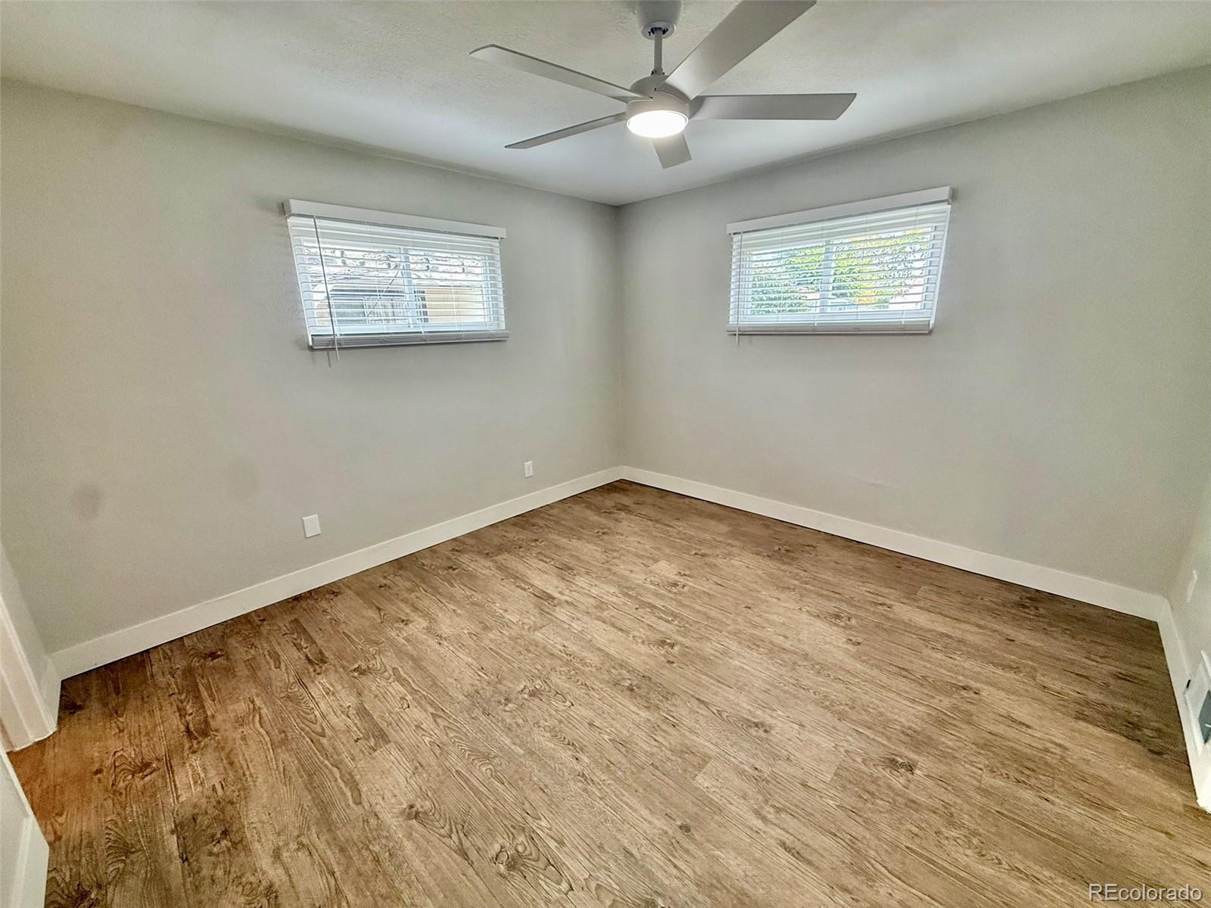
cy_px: 454
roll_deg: +1.3
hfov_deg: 102.1
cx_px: 606
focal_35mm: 14
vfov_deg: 85.7
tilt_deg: -15.6
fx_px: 490
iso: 200
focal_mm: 2.22
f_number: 2.2
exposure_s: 1/120
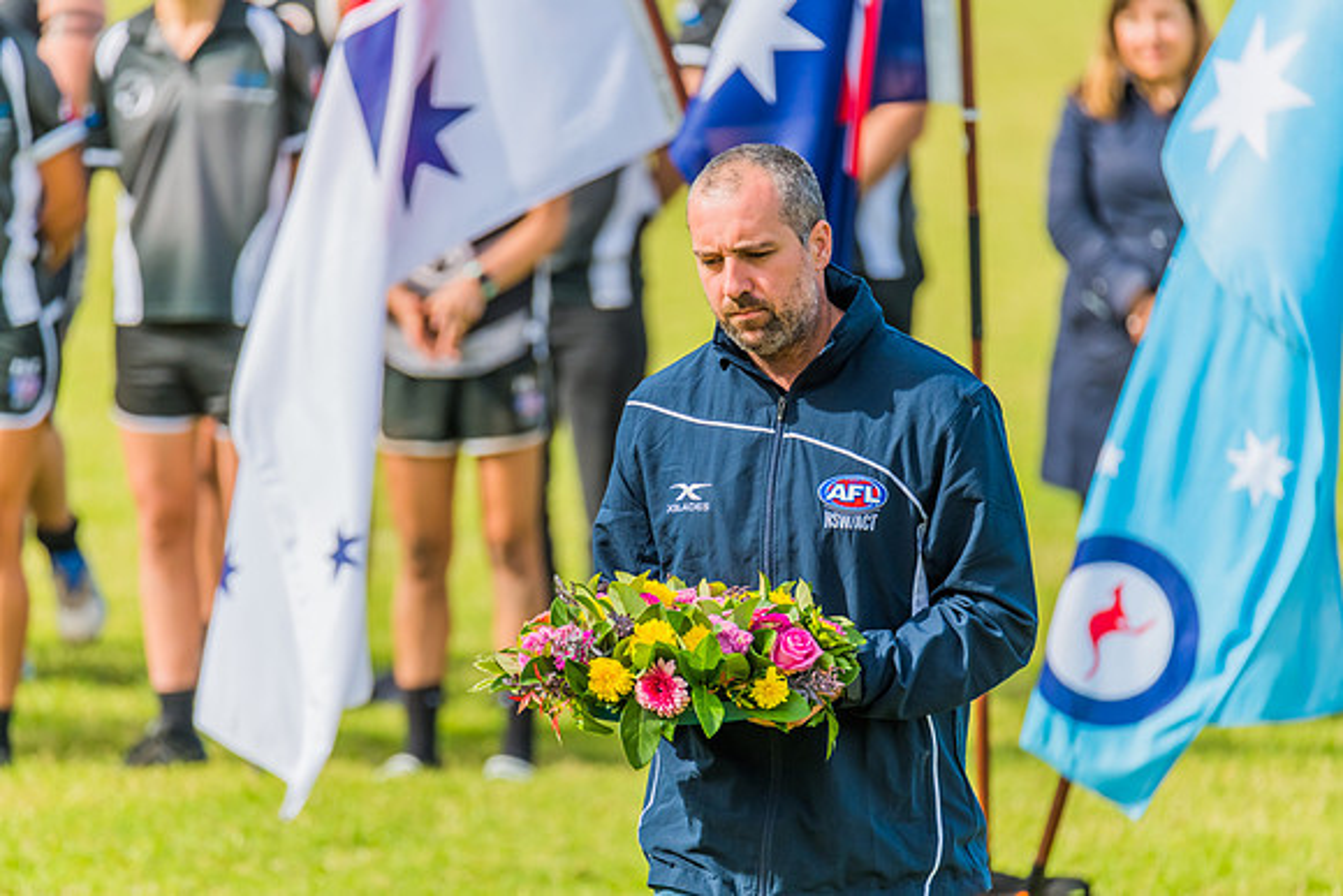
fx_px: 17164
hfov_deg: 4.5
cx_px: 672
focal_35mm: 460
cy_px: 448
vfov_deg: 3.0
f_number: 6.3
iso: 640
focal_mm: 460
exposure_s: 1/1250
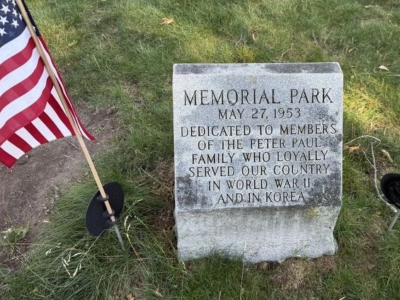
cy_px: 121
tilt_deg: -43.9
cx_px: 254
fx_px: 393
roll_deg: -4.2
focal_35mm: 34
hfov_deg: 53.3
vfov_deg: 41.6
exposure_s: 1/216
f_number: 1.78
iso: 64
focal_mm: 6.76
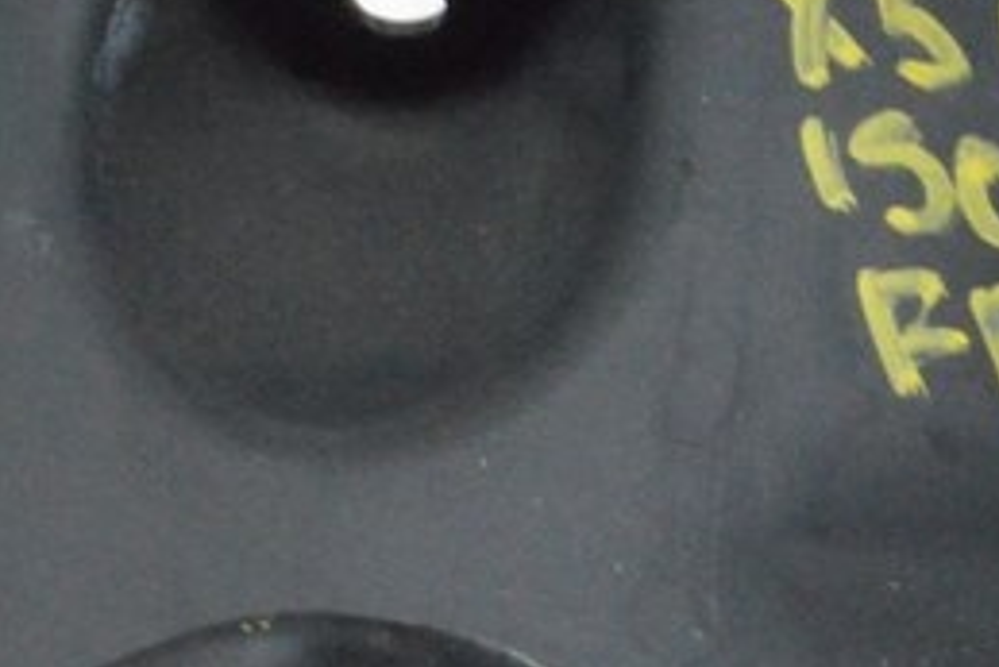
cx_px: 239
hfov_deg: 14.4
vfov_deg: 9.7
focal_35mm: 142
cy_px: 237
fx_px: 3943
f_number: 20
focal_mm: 24
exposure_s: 1/20
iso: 6400
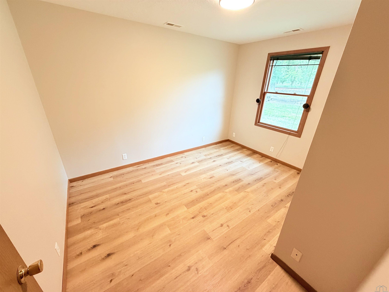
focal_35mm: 14
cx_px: 194
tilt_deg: -22.9
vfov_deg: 85.7
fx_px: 157
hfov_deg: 102.1
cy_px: 146
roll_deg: -1.2
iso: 320
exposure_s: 1/60
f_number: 2.2
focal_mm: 2.22
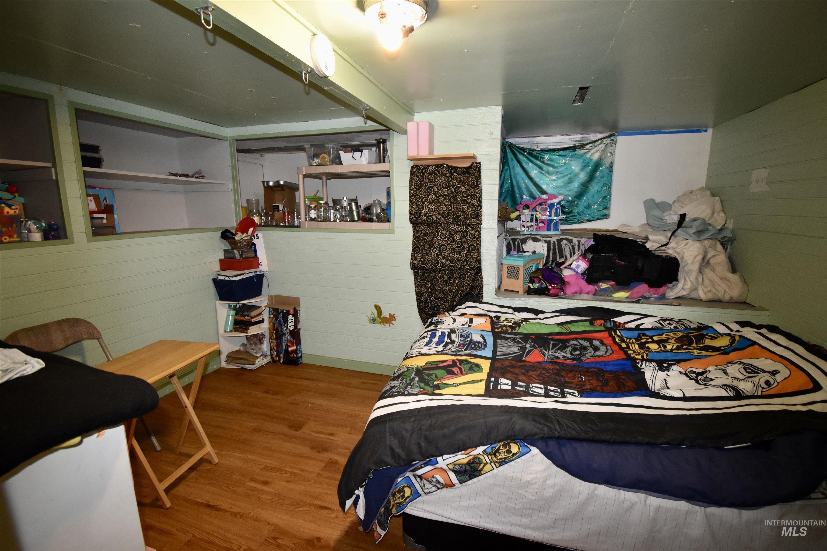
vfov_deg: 77.3
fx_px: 345
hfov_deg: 100.4
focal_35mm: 15
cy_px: 276
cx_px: 414
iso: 1100
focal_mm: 10
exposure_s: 1/60
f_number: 4.5
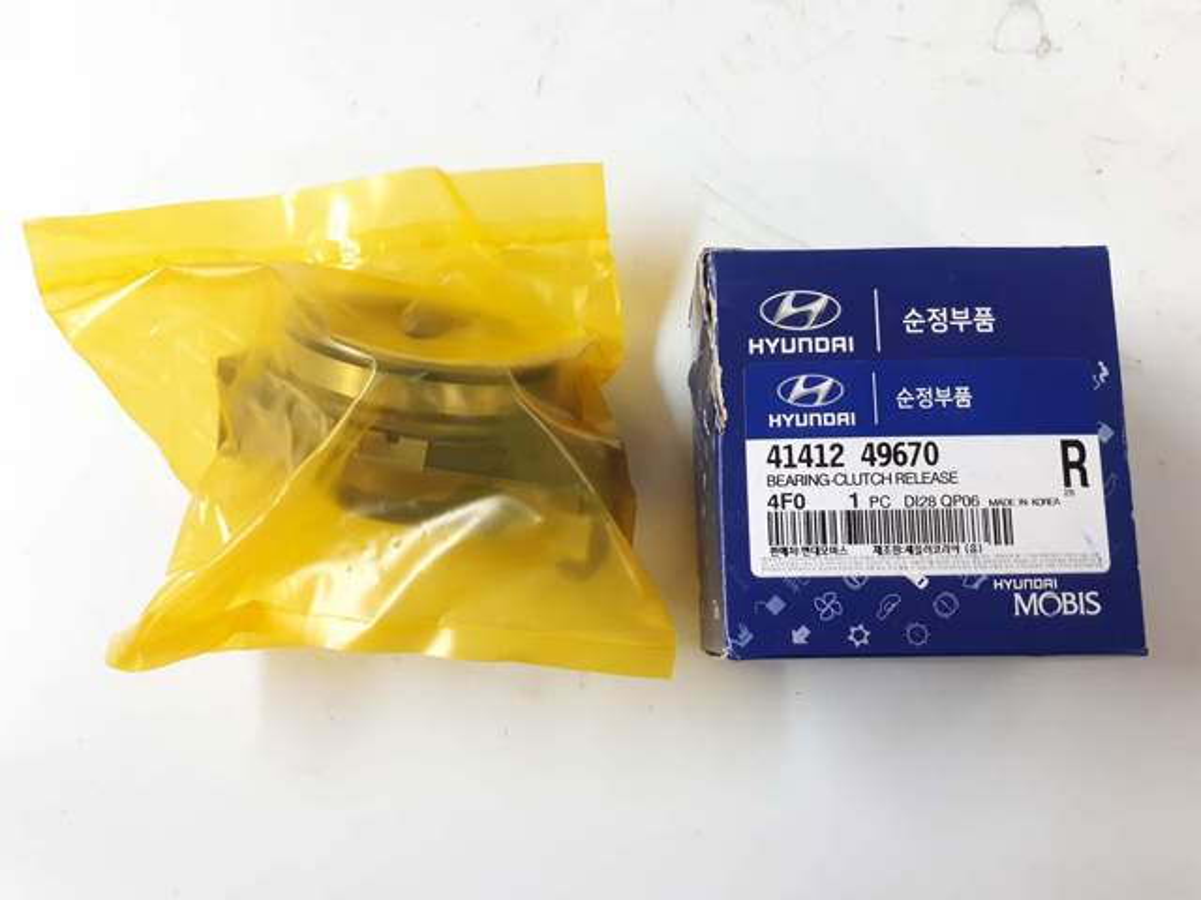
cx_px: 600
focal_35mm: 27
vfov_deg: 51.4
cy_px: 450
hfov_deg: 65.3
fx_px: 937
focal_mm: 3.6
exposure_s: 1/17
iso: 200
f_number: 1.9
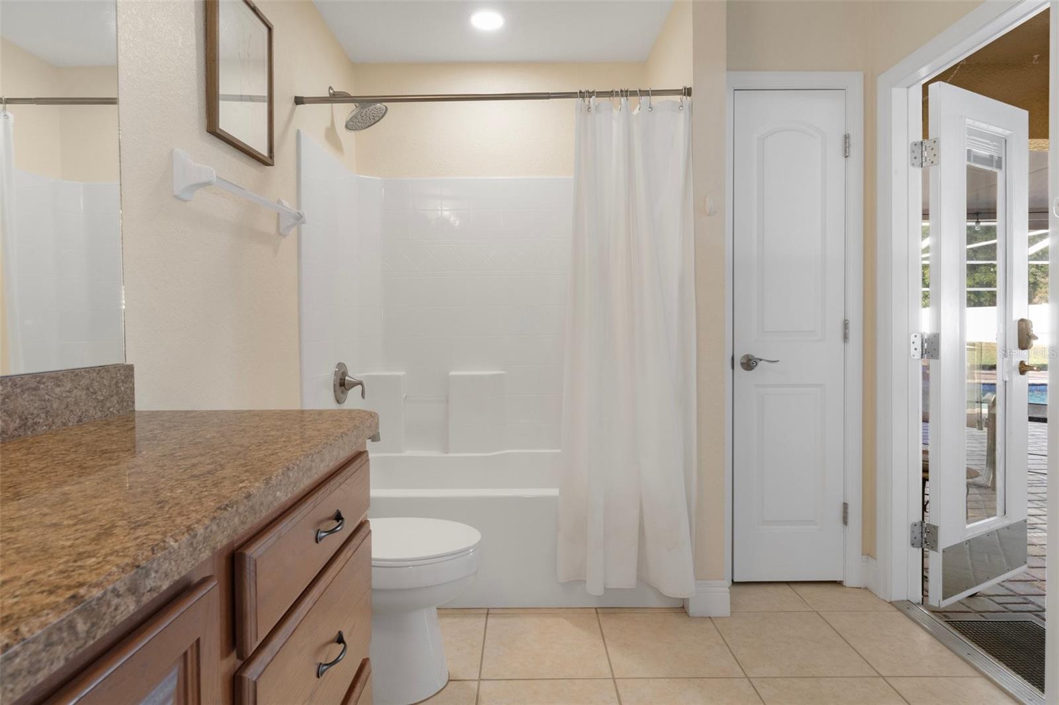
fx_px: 573
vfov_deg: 63.2
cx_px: 530
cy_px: 352
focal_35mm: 20
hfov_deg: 85.4
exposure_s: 1
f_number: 8
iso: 320
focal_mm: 13
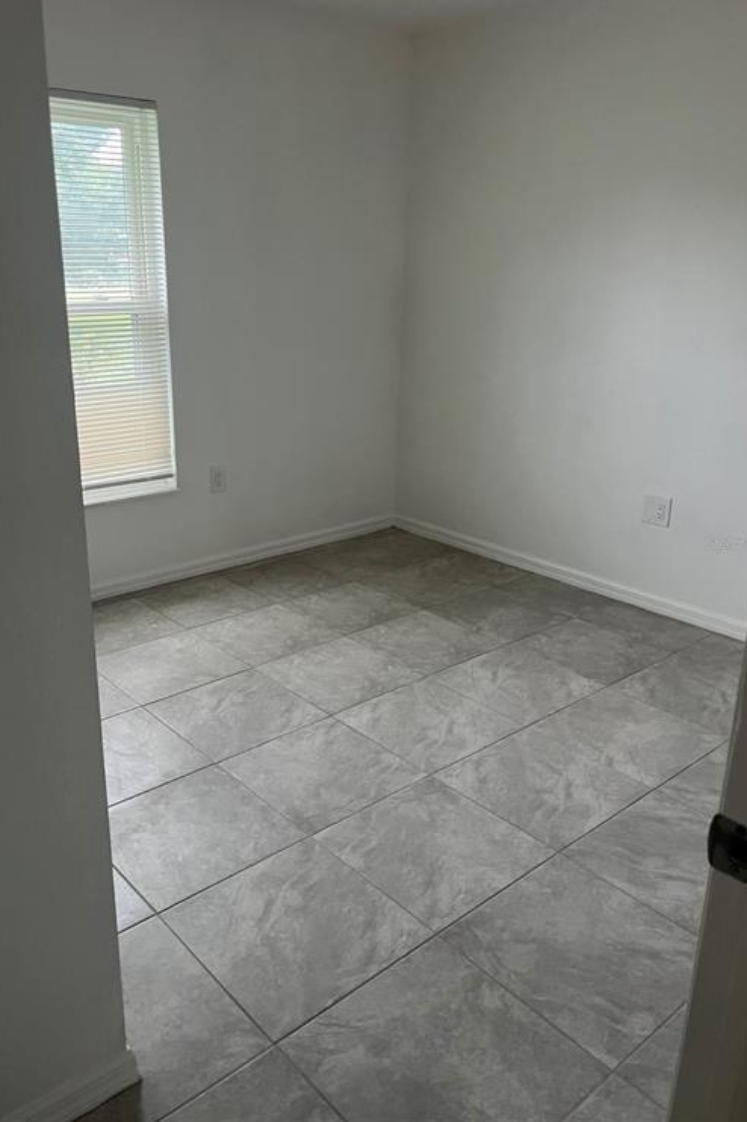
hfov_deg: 46.3
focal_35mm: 28
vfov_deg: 65.5
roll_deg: -2.4
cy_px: 543
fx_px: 872
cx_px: 340
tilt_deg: -18.1
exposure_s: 1/60
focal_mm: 5.1
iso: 125
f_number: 1.6
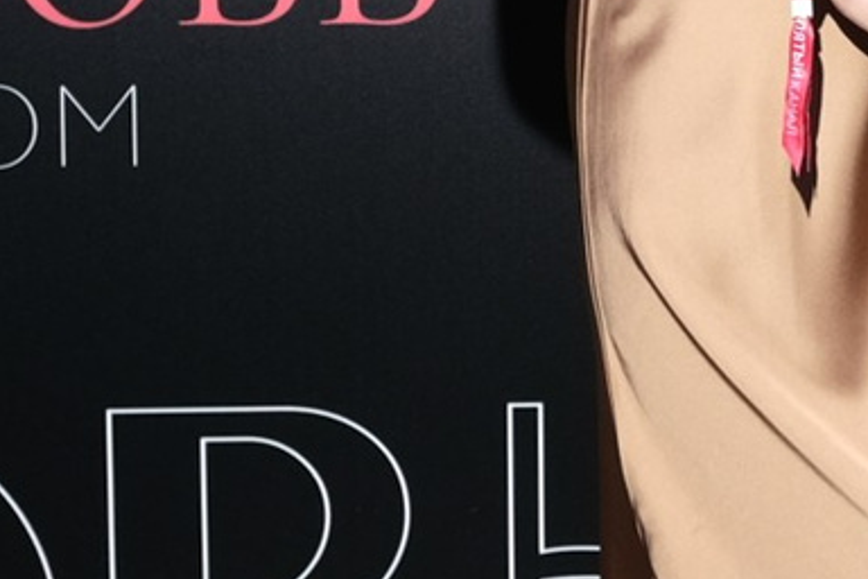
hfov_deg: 12.1
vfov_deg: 8.5
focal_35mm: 160
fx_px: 3857
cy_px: -178
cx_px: 1404
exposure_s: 1/125
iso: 400
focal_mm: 16
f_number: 4
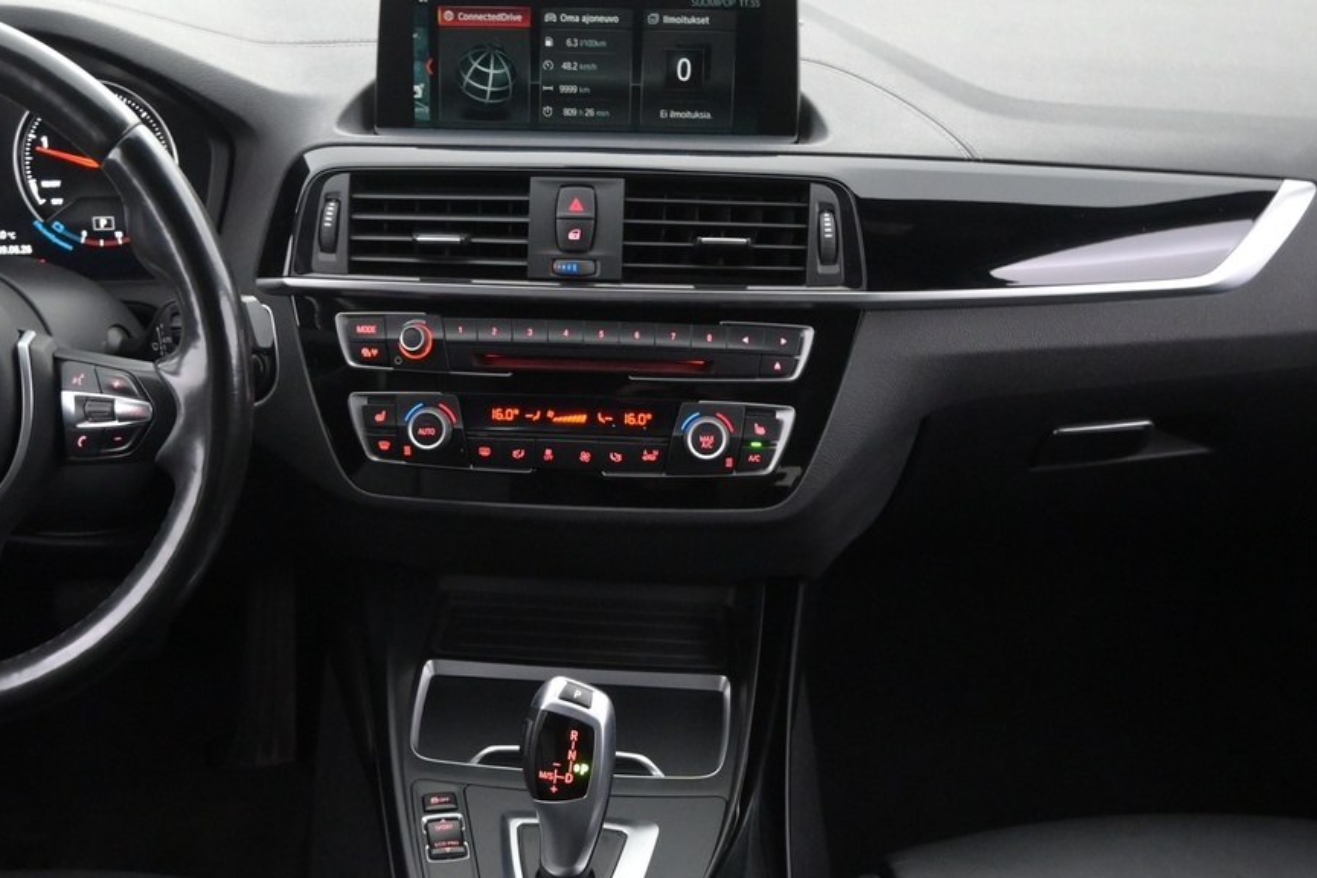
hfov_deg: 43.5
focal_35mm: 45
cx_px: 558
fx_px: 1646
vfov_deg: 29.3
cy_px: 677
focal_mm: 16
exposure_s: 1/25
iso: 2500
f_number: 3.5
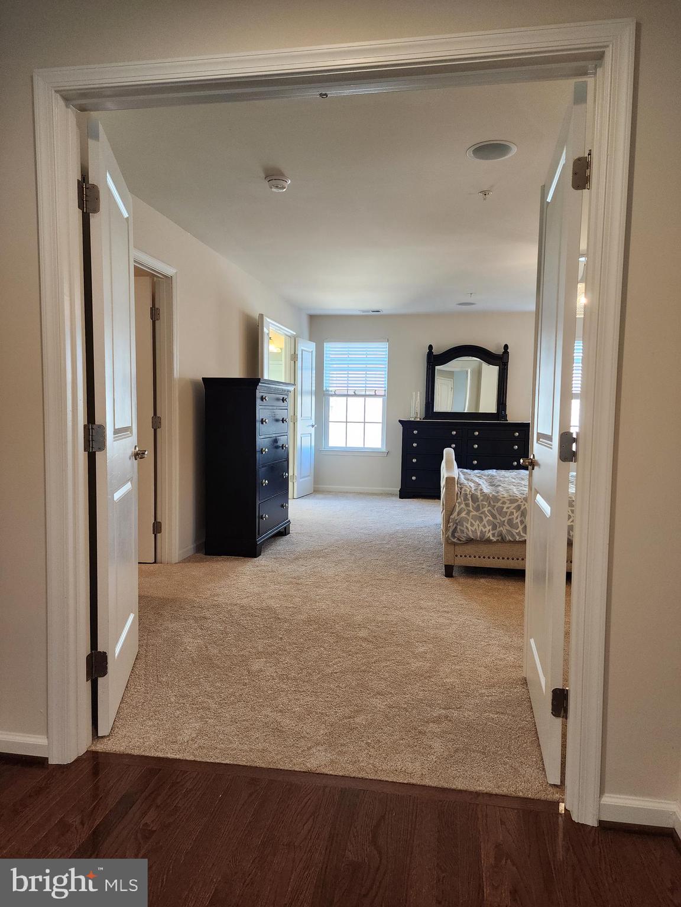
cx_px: 340
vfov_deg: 73.9
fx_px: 603
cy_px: 454
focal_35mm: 23
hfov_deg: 58.9
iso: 200
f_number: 1.8
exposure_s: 1/120
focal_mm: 6.4
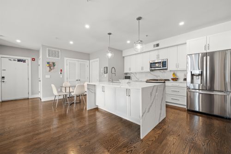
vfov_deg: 81.2
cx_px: 116
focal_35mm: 14
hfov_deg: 104.3
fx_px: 90
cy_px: 77
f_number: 8
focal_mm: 14
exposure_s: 1/1.25
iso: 250
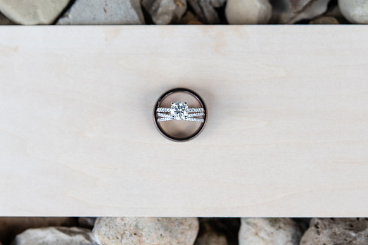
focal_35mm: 103
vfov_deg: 13.3
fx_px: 1047
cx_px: 159
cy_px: 116
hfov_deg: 19.9
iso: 160
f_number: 3.5
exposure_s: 1/200
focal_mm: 50
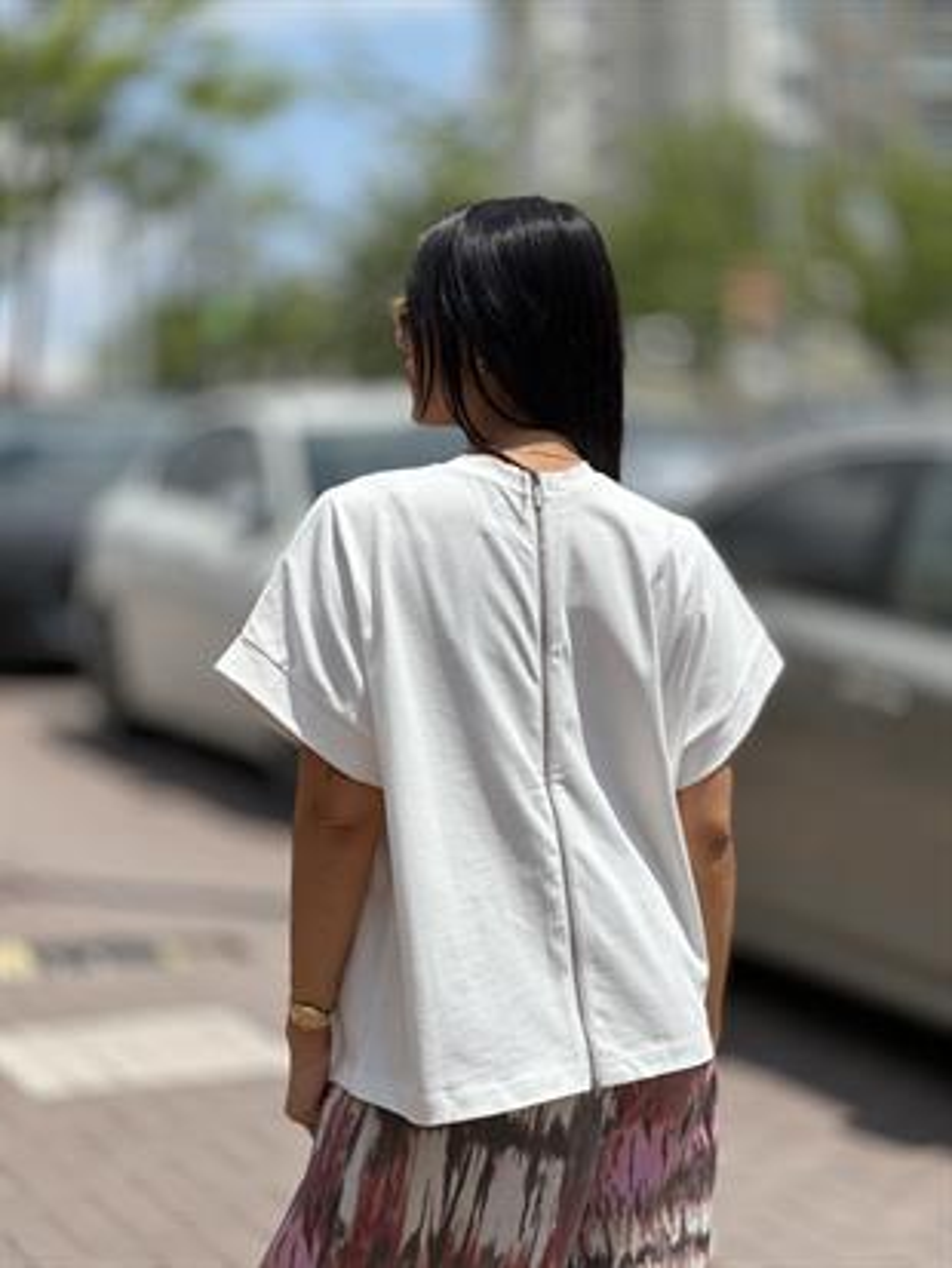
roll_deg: +1.9
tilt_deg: -1.1
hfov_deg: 19.1
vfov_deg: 25.3
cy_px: 634
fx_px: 2822
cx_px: 476
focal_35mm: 77
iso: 32
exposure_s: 1/1376
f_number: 2.8
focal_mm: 9
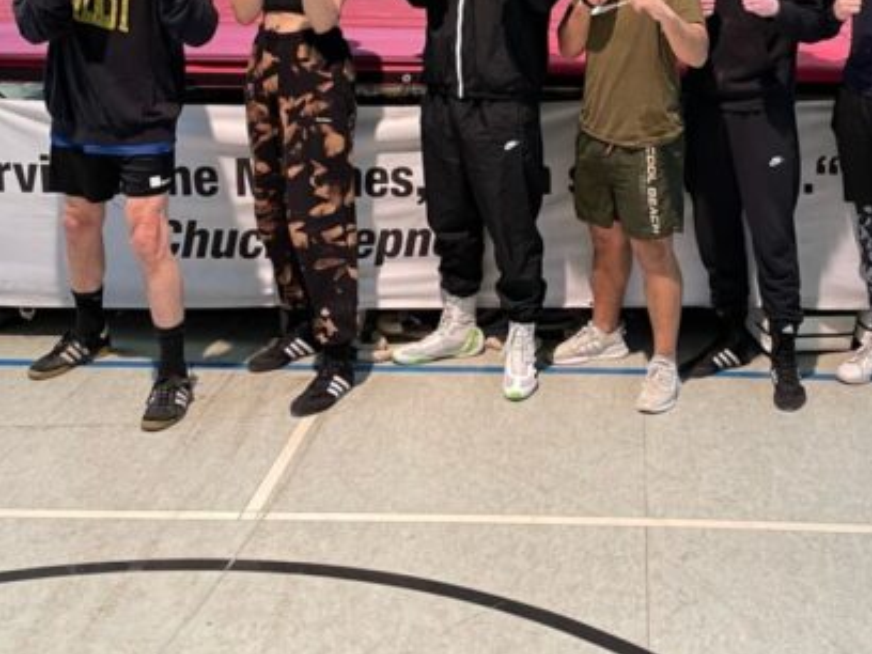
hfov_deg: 38.3
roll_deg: -0.9
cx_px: 613
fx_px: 1234
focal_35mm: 49
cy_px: 90
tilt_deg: -9.7
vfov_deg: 28.7
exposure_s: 1/50
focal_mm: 4.2
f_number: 1.6
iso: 100
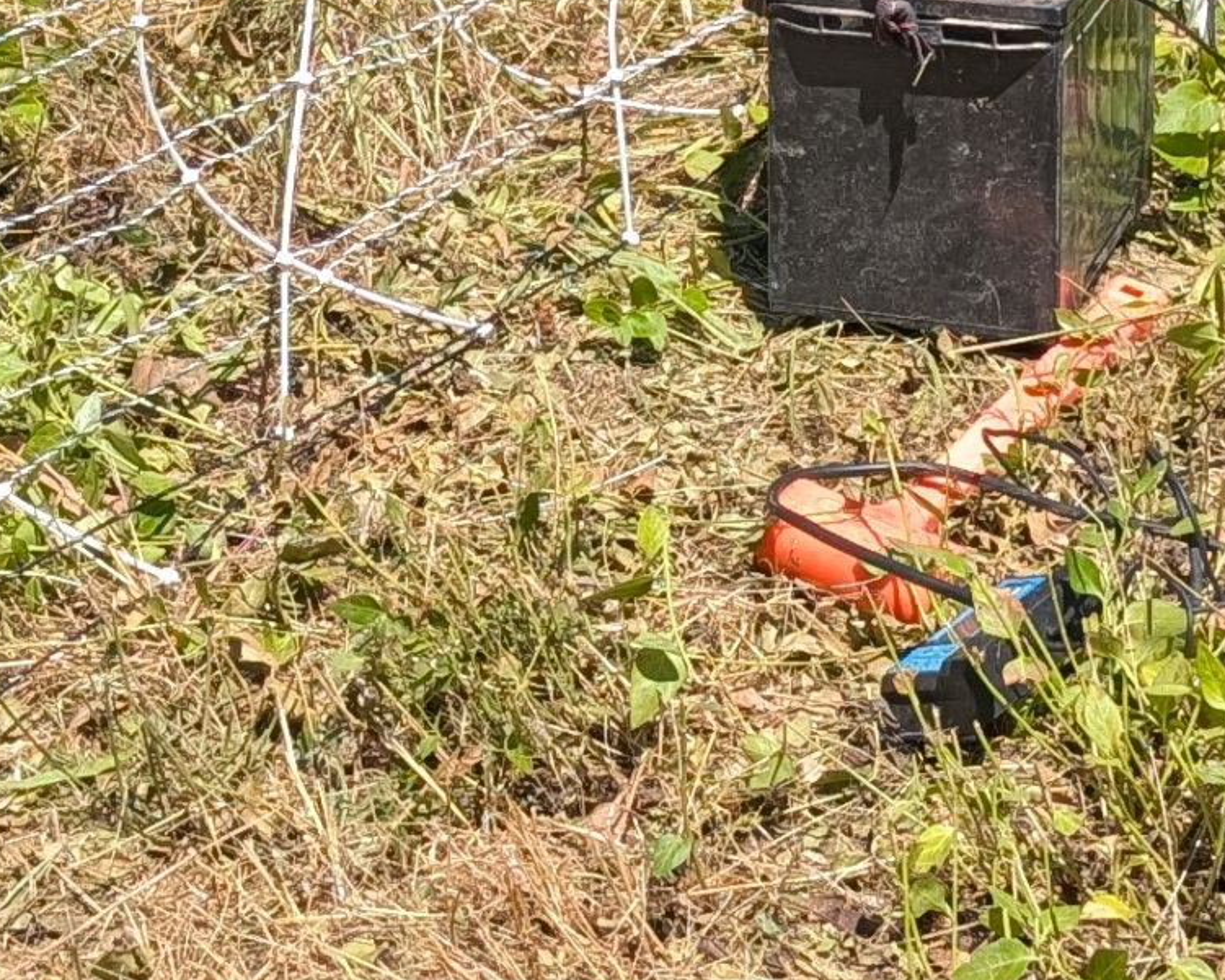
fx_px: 4351
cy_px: -64
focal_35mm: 120
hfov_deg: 16.0
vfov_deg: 12.7
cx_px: 530
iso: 20
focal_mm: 6.9
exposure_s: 1/863
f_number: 1.68
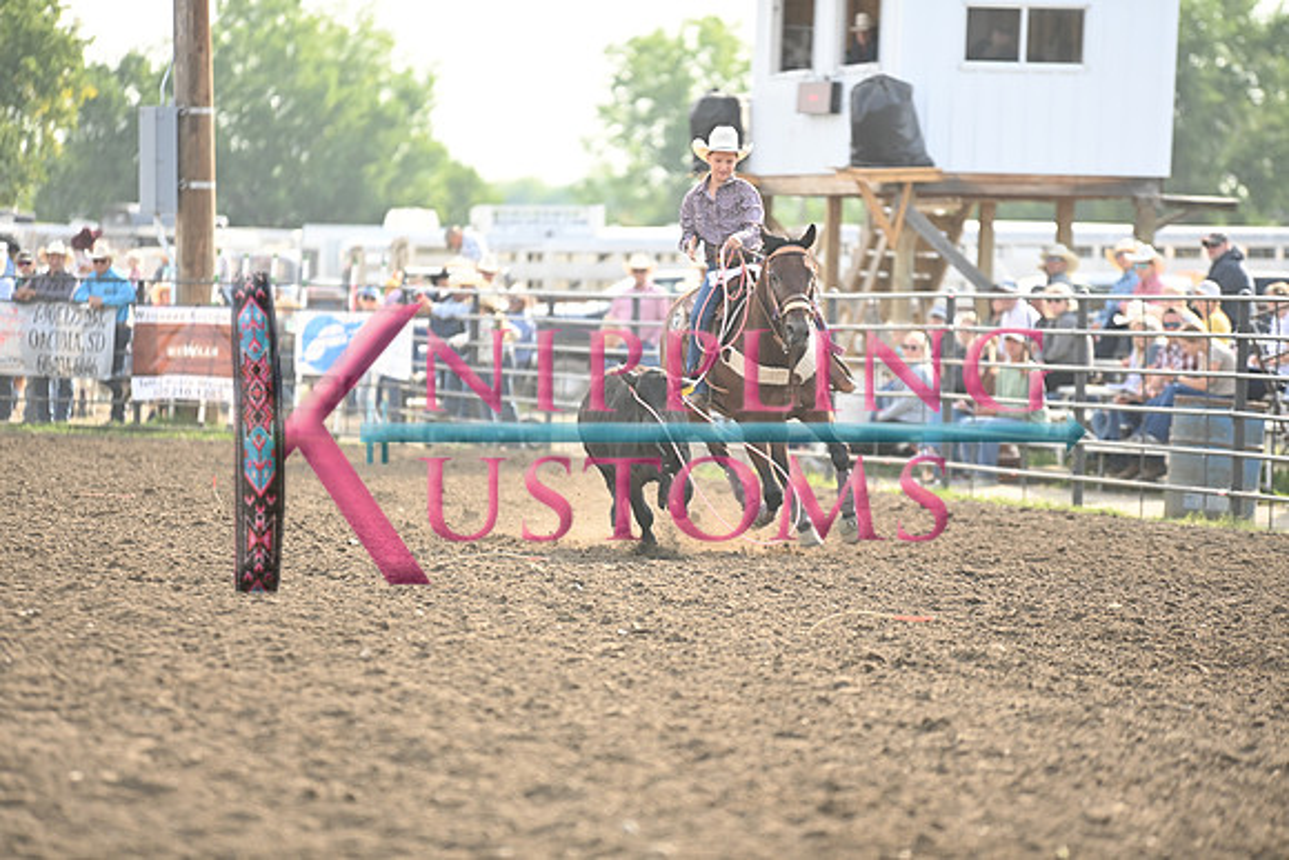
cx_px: 644
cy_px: 430
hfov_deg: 10.3
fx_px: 7162
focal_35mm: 200
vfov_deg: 6.9
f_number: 2.8
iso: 500
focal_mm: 200
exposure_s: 1/1250
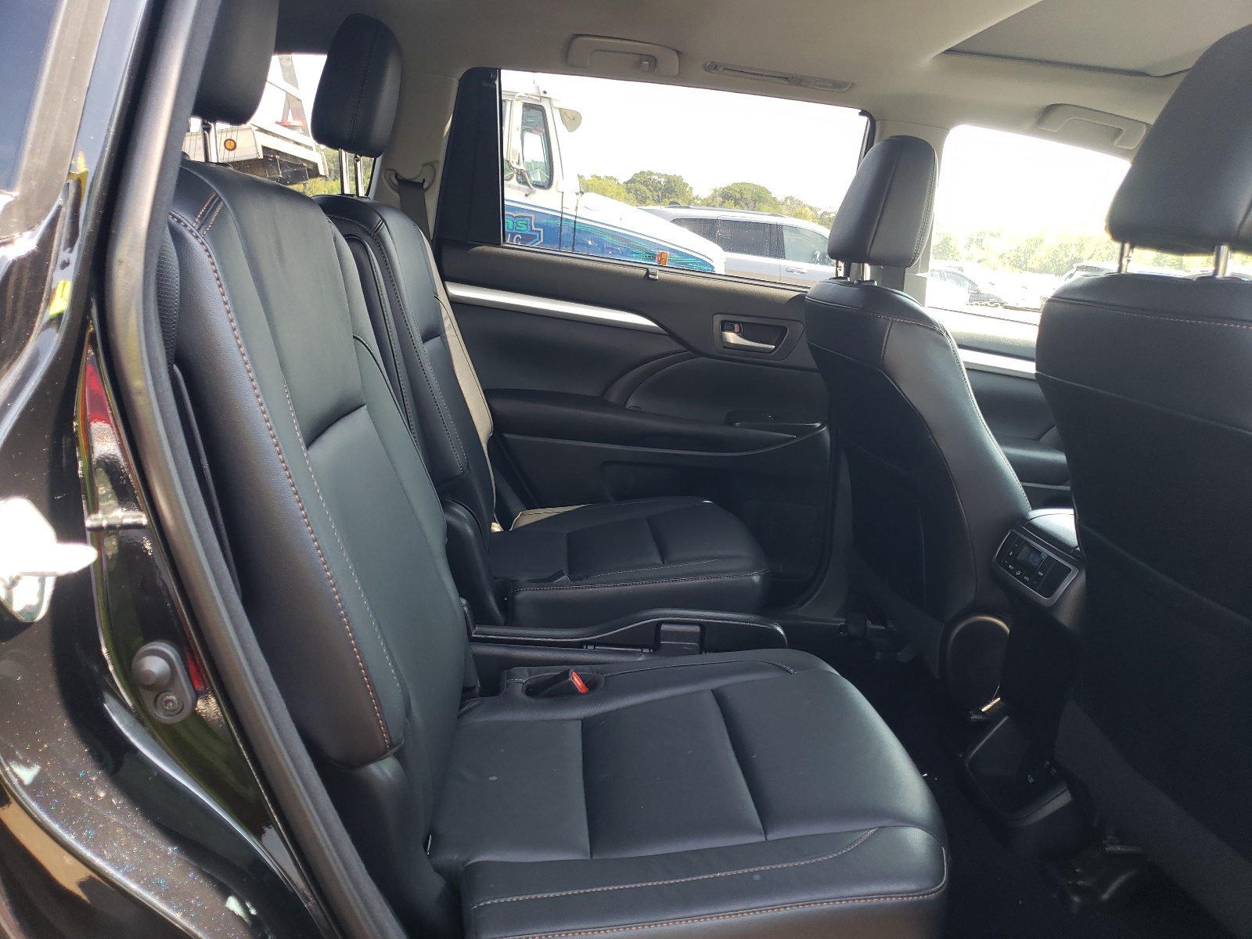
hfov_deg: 67.3
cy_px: 470
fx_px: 940
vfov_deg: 53.1
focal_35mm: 26
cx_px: 626
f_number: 1.5
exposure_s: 1/120
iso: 66
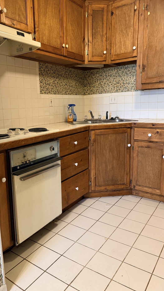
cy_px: 147
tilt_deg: -11.4
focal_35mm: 27
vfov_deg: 69.9
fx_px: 209
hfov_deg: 42.3
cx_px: 54
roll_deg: +1.3
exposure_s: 1/60
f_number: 1.78
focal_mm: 6.76
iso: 320
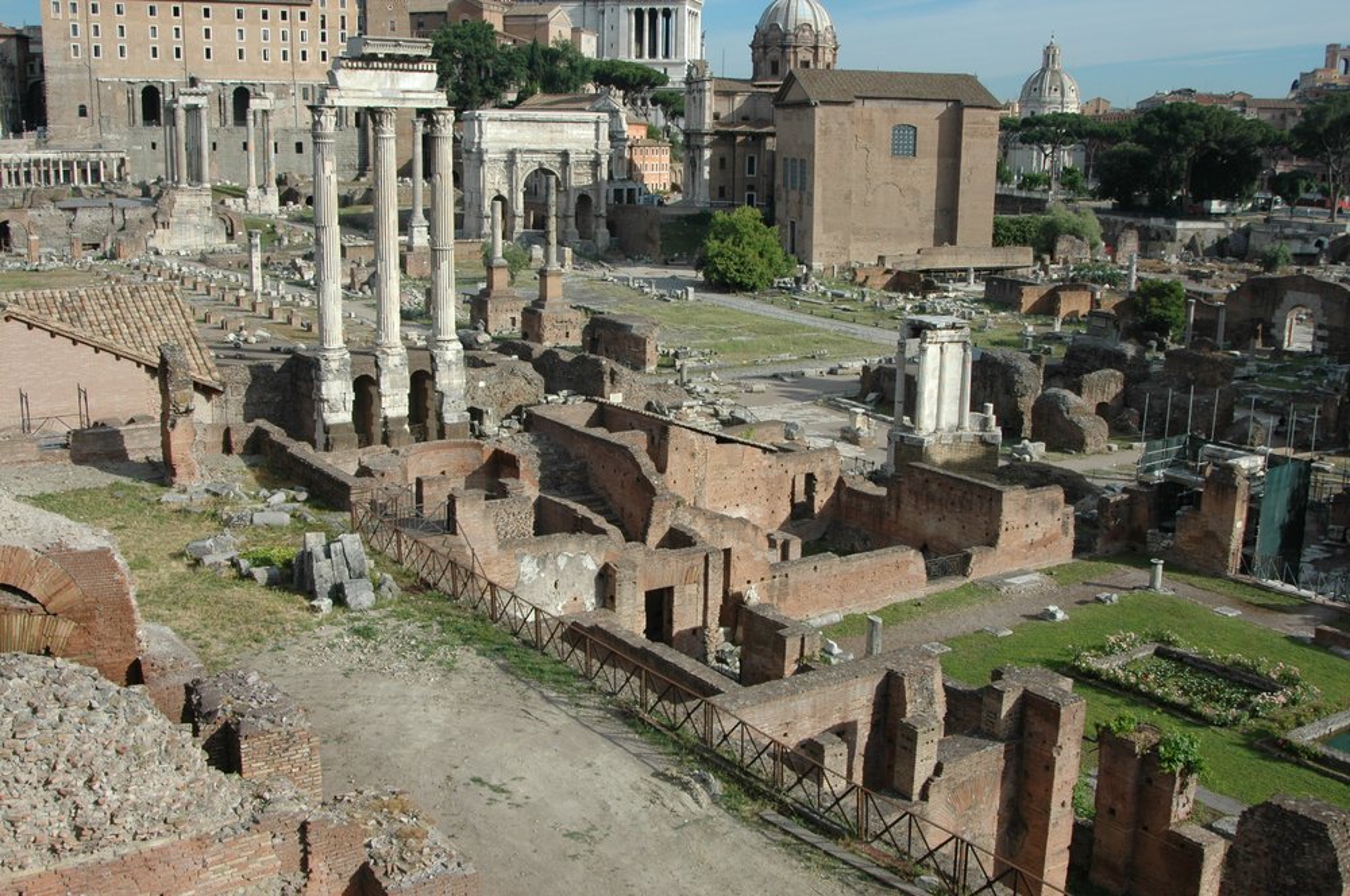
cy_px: 448
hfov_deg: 53.2
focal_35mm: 36
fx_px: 1348
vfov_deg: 36.8
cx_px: 675
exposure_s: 1/320
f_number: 9
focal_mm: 24
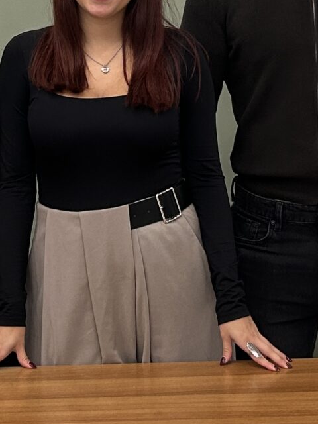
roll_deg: +0.9
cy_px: -25
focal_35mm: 104
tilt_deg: +0.1
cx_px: 127
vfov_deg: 18.3
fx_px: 1274
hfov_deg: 14.2
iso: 125
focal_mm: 5.7
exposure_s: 1/50
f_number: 1.5
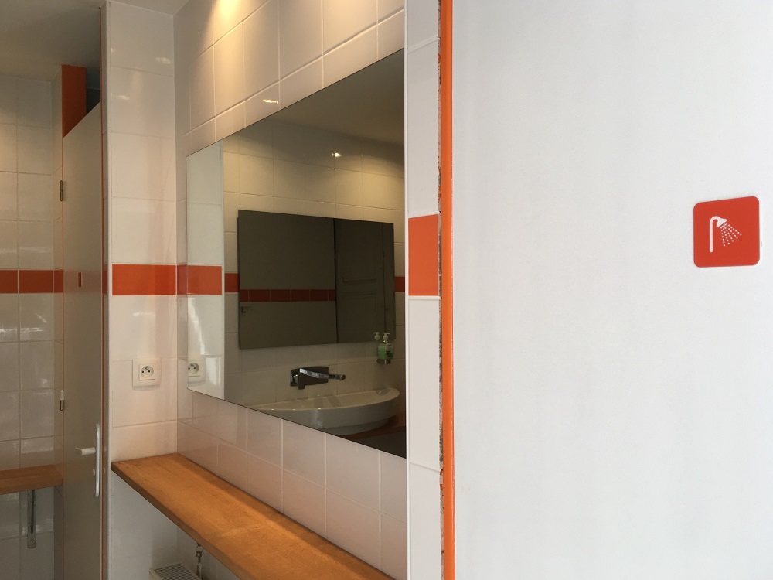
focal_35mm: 29
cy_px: 290
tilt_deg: +2.1
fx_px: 648
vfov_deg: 48.2
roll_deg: -0.7
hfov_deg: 61.7
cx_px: 386
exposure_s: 1/100
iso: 40
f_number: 2.2
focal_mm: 4.15
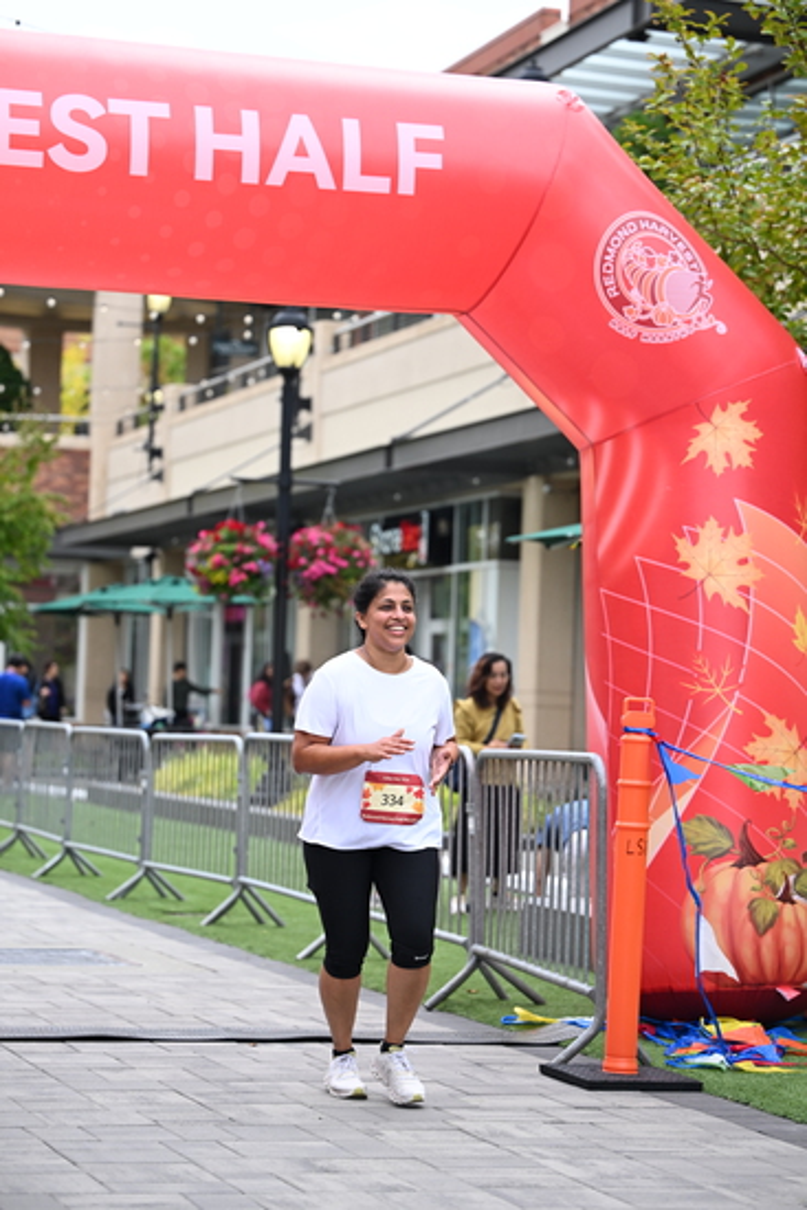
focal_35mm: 85
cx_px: 404
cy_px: 605
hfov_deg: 16.1
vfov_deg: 23.9
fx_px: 2856
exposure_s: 1/2000
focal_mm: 85
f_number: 2.8
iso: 640
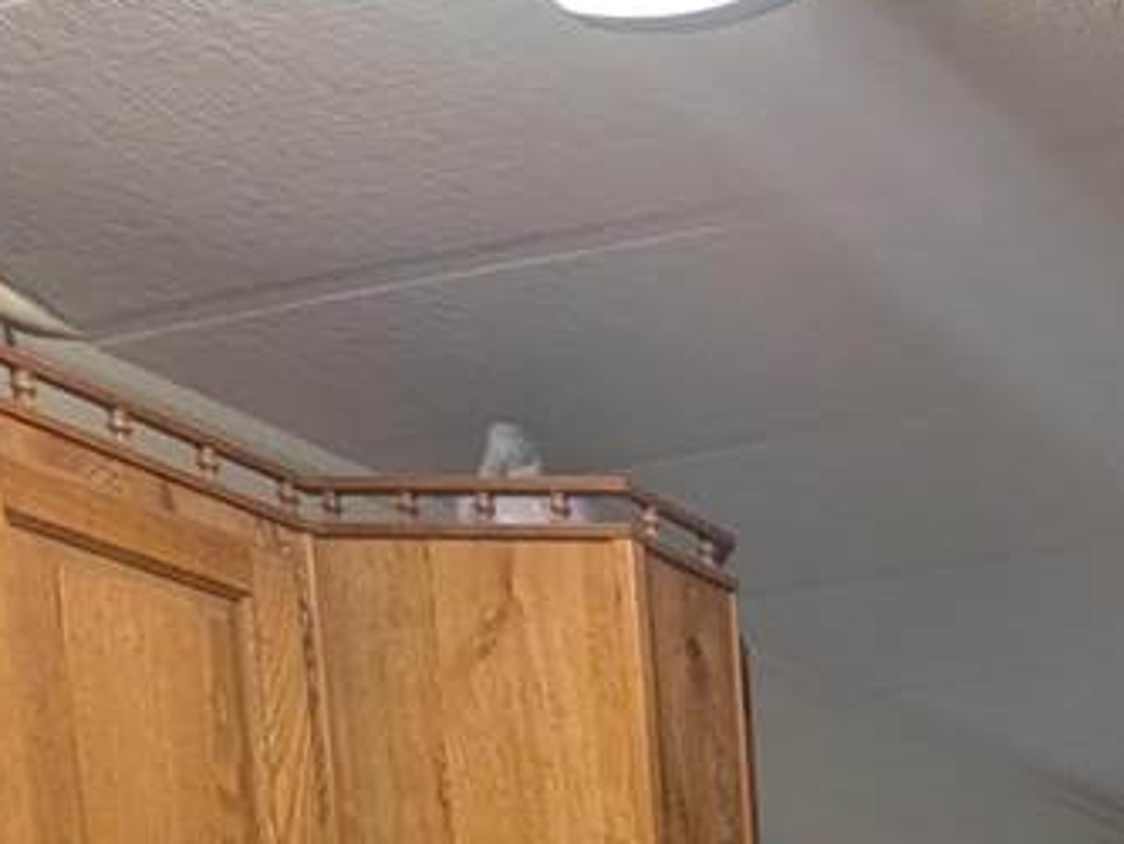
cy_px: 1465
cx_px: 2008
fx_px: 1624
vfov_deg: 21.1
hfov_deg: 22.5
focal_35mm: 50
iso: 121
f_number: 2.2
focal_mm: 1.95
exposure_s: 1/30
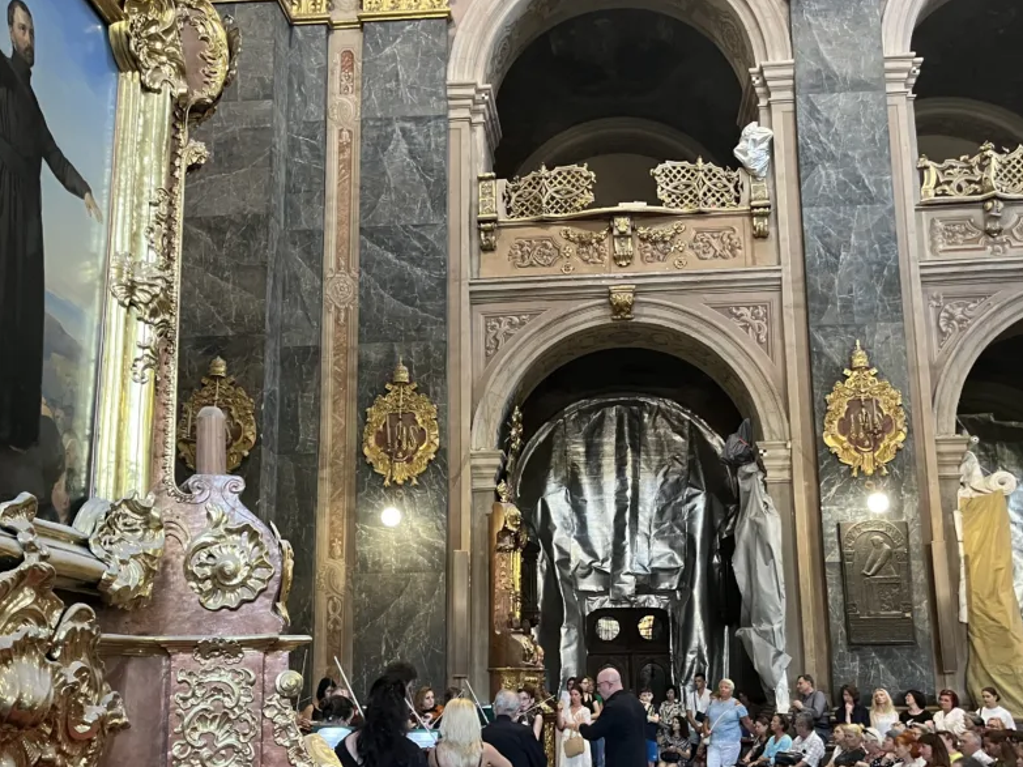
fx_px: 1005
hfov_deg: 53.9
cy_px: 497
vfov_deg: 41.4
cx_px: 541
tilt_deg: +11.0
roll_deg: +1.2
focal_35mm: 34
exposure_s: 1/50
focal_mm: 5.1
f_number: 1.6
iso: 500
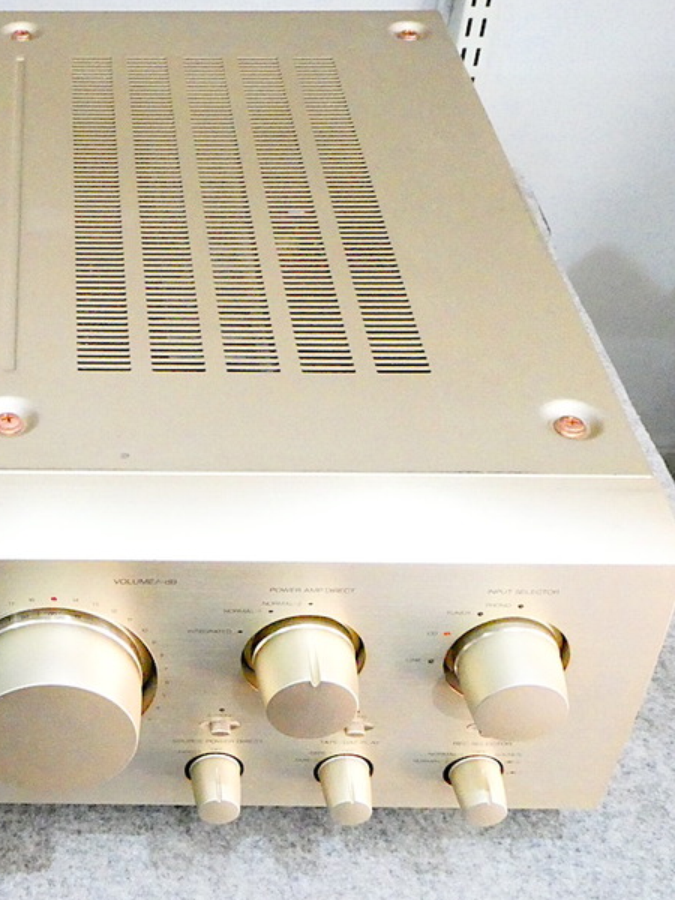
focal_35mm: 56
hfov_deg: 24.9
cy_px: 393
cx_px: 4
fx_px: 1456
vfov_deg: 34.3
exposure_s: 1/80
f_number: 5.6
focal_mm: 6.3
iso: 1600
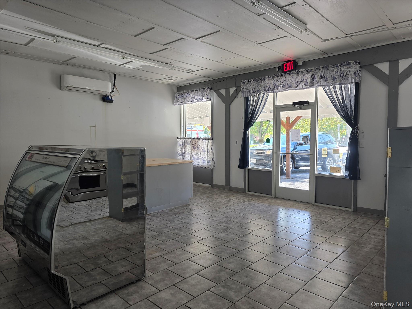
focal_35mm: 23
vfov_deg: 58.9
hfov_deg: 73.9
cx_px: 206
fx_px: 274
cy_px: 154
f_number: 1.7
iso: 80
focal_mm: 6.3
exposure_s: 1/120
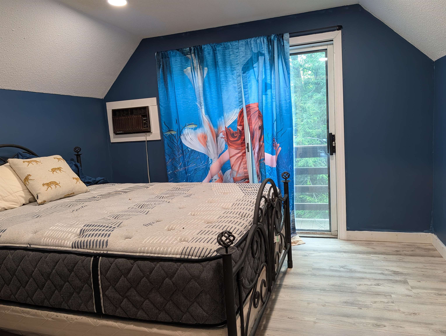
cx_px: 223
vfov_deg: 56.9
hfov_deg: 71.5
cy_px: 168
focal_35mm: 24
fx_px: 310
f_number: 1.68
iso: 183
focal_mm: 6.9
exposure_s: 1/60
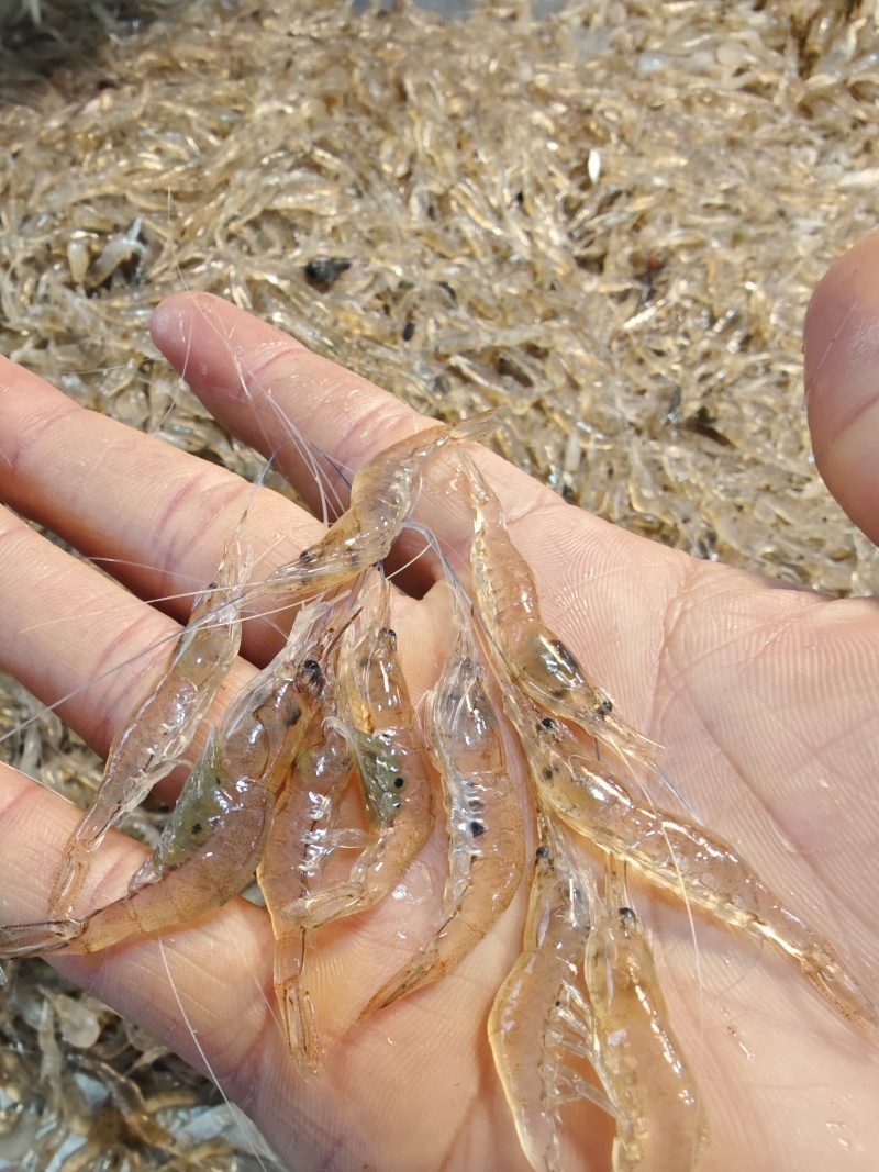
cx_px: 440
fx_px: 779
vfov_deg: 73.9
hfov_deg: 58.9
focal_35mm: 23
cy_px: 586
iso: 500
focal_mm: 2.16
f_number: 2.2
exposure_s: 1/50
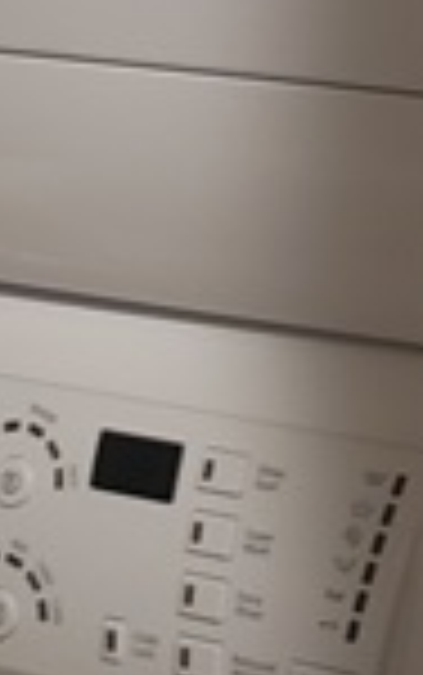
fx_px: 2854
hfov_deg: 8.5
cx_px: 47
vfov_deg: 13.4
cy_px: 171
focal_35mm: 155
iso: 500
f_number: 1.5
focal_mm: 4.3
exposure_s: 1/10
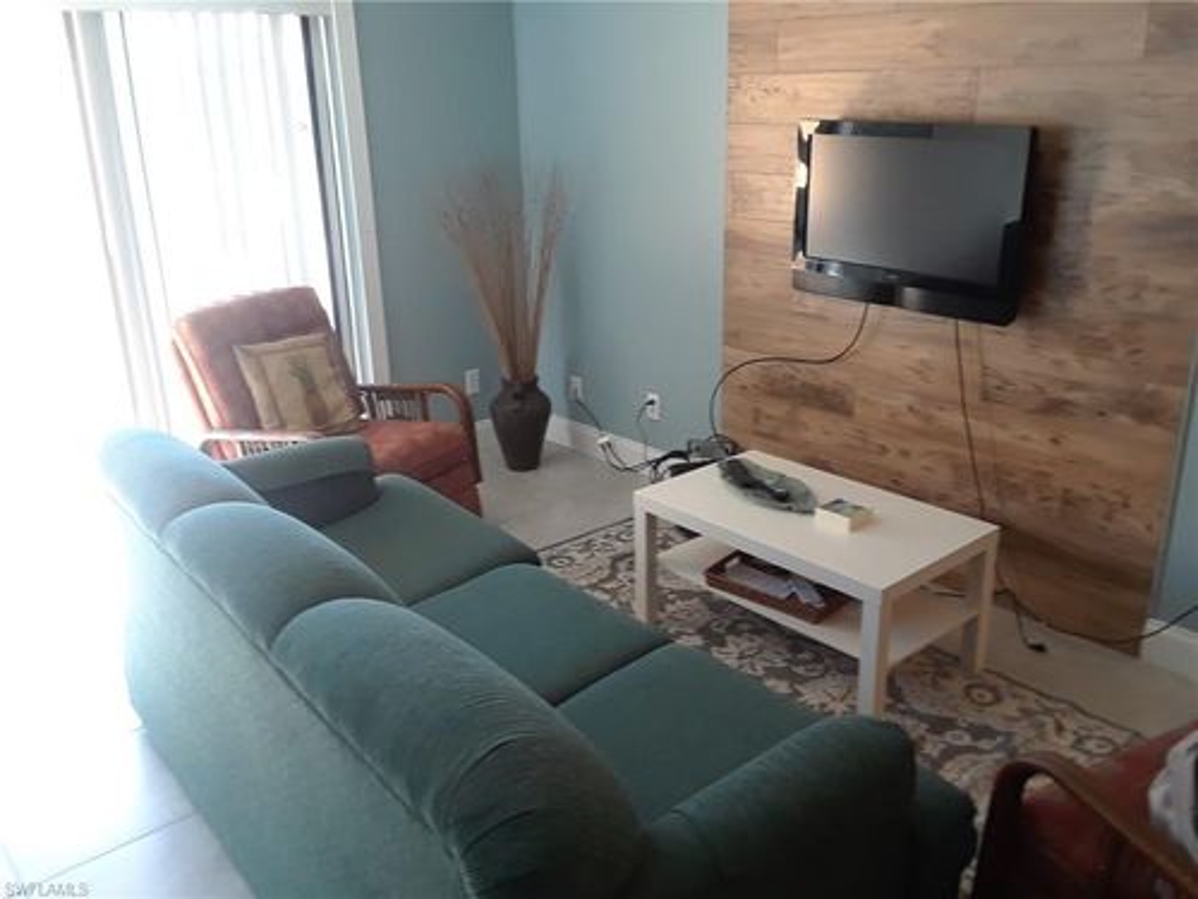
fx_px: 1038
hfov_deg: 60.0
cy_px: 450
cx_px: 599
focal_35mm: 30
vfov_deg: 46.8
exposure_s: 1/30
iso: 80
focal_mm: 2.47
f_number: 1.9
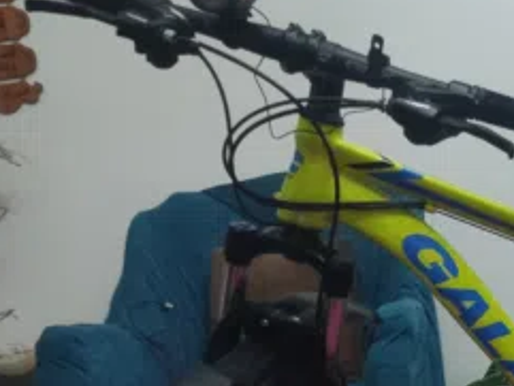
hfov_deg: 25.3
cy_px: 412
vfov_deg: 20.4
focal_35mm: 69
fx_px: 1025
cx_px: 621
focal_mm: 4.74
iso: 1526
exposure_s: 1/25
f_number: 1.79
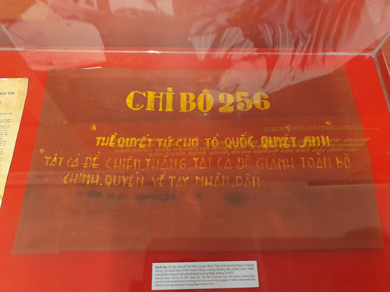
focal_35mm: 26
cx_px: 195
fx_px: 293
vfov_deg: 53.1
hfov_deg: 67.3
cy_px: 146
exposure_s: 1/50
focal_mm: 4.32
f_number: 1.5
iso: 400
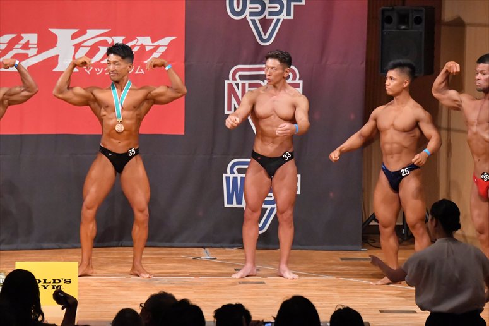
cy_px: 163
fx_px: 3055
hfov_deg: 9.2
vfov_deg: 6.1
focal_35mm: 225
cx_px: 244
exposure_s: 1/400
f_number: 5.6
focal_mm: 150
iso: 11400
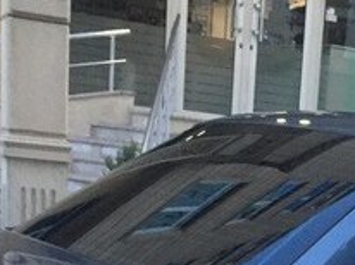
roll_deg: -6.5
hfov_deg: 20.0
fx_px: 953
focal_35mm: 93
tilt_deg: -14.3
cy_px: 398
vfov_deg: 14.7
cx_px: 405
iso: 250
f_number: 2.2
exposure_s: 1/25
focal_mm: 4.15
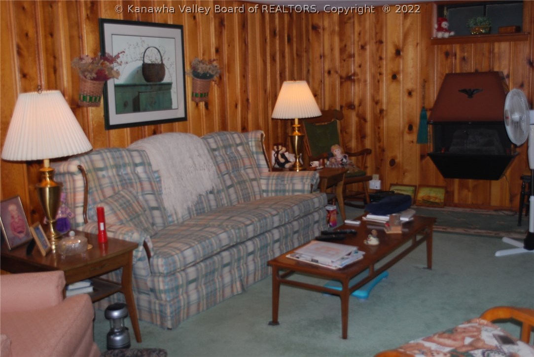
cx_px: 267
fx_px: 579
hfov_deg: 49.5
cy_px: 178
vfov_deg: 34.3
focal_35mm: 39
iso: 220
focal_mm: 26
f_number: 4.5
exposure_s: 1/60
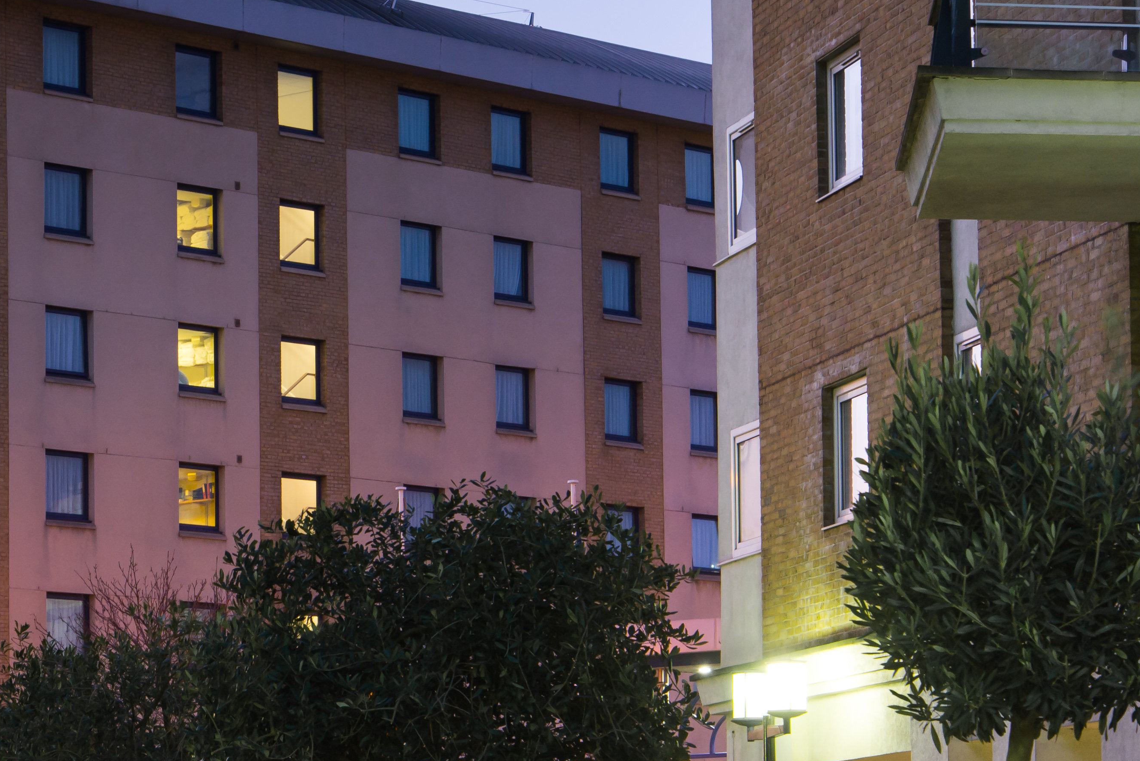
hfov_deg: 15.4
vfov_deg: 10.5
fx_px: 4149
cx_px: 36
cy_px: 562
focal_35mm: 131
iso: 400
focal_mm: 58
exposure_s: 1/1.67
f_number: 10
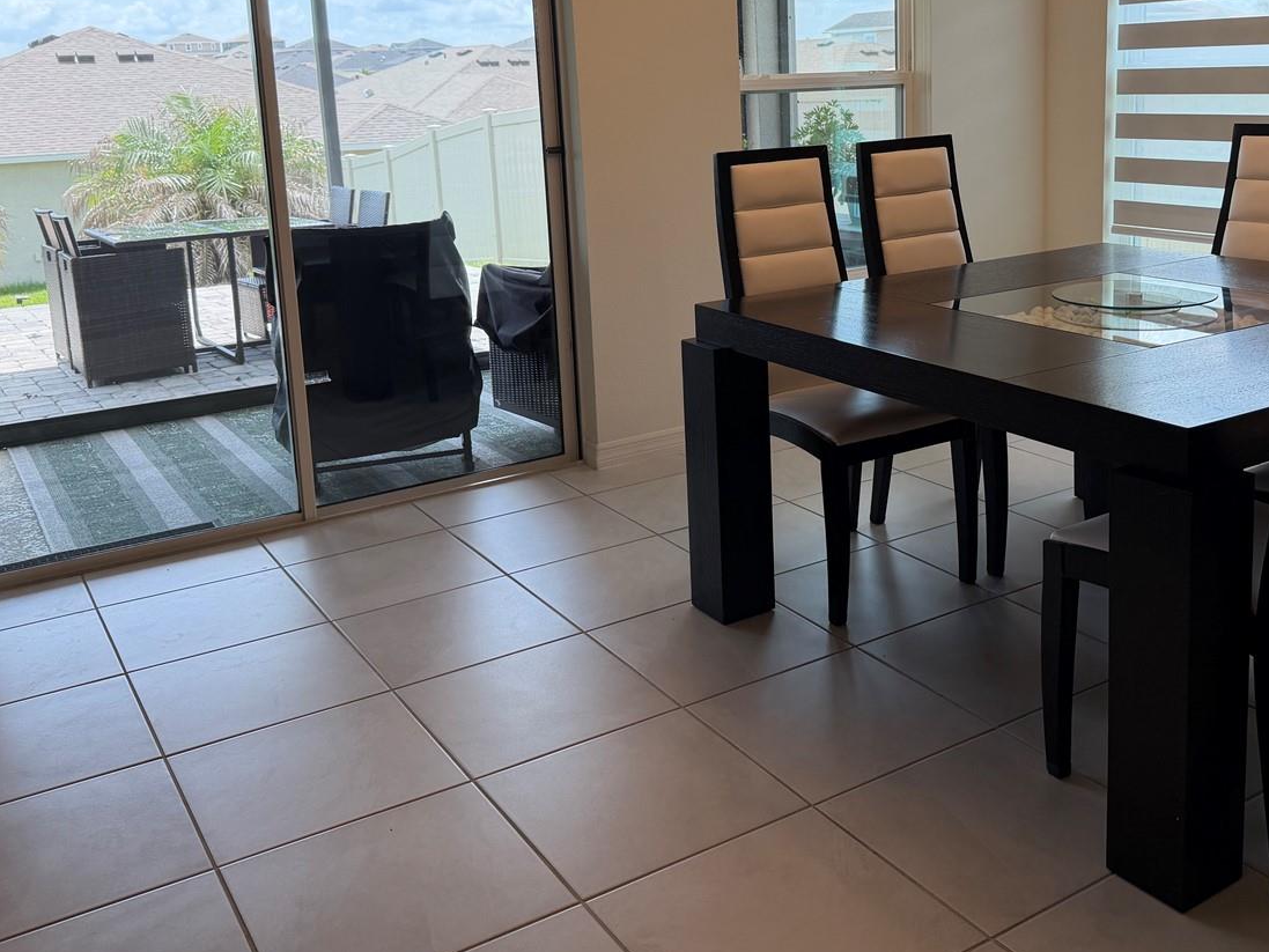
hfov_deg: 52.2
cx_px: 776
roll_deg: +3.3
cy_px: 293
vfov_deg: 40.0
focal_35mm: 35
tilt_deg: -9.6
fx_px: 1283
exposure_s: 1/183
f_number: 1.78
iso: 100
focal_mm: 6.76
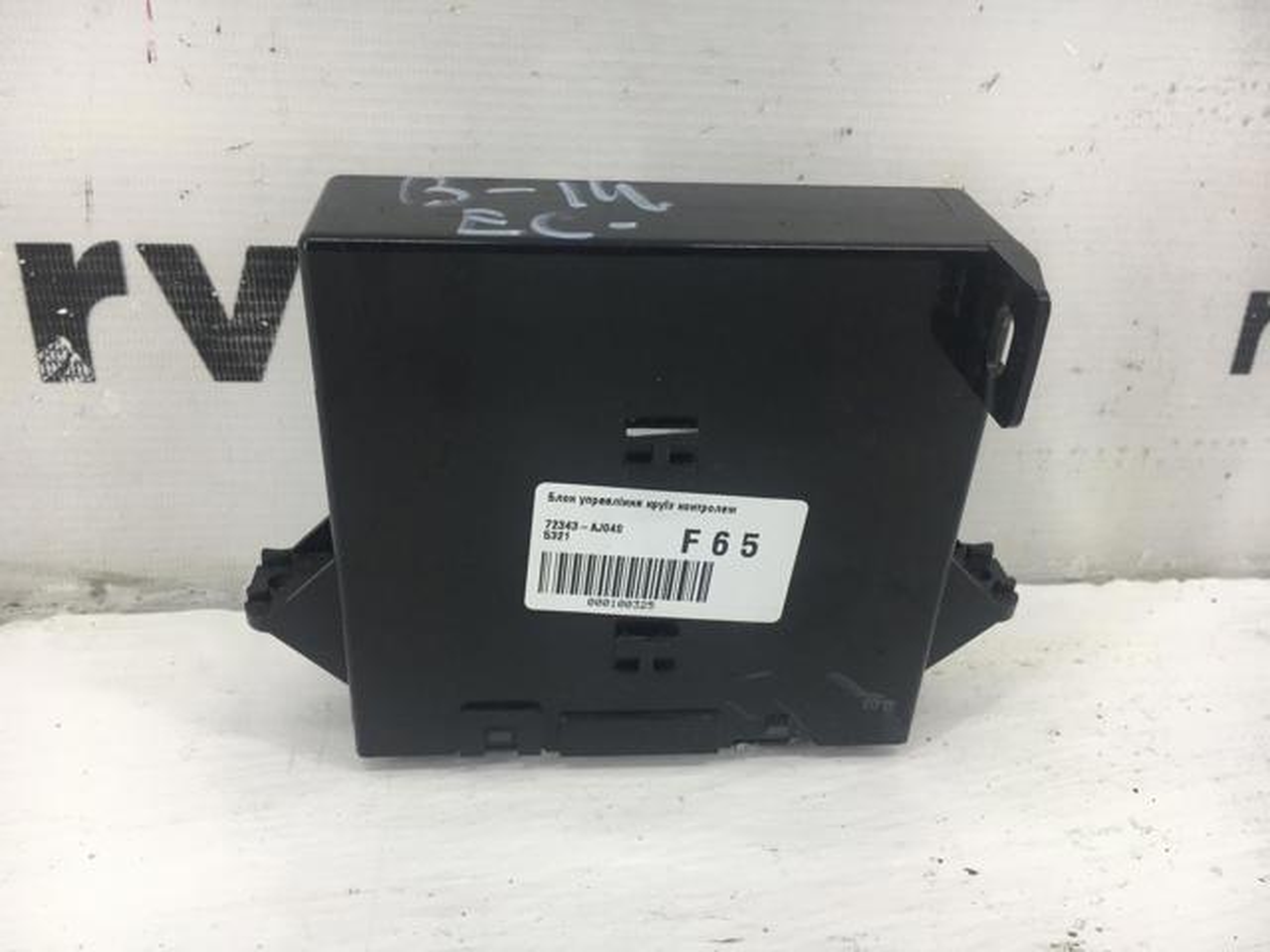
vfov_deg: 48.2
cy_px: 476
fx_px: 1064
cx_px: 635
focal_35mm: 29
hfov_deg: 61.7
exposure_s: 1/50
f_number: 2.2
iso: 32
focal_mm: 4.15
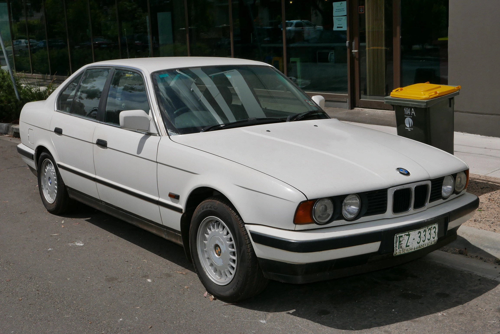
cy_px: 167
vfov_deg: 27.0
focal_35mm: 50
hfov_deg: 39.6
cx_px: 250
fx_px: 695
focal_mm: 22.7
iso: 200
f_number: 8
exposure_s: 1/2000
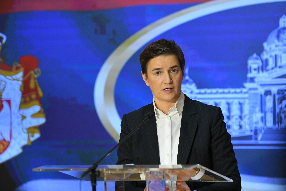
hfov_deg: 10.3
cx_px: 143
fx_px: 1589
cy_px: 96
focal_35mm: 200
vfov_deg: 6.9
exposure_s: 1/320
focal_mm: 200
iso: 3200
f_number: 4
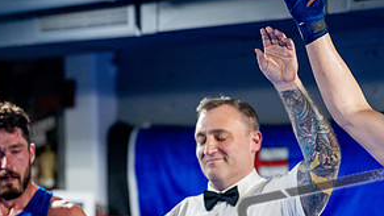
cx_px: 241
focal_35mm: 150
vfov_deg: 8.0
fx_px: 1527
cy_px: 219
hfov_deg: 14.3
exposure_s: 1/1000
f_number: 2
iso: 5000
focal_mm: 72
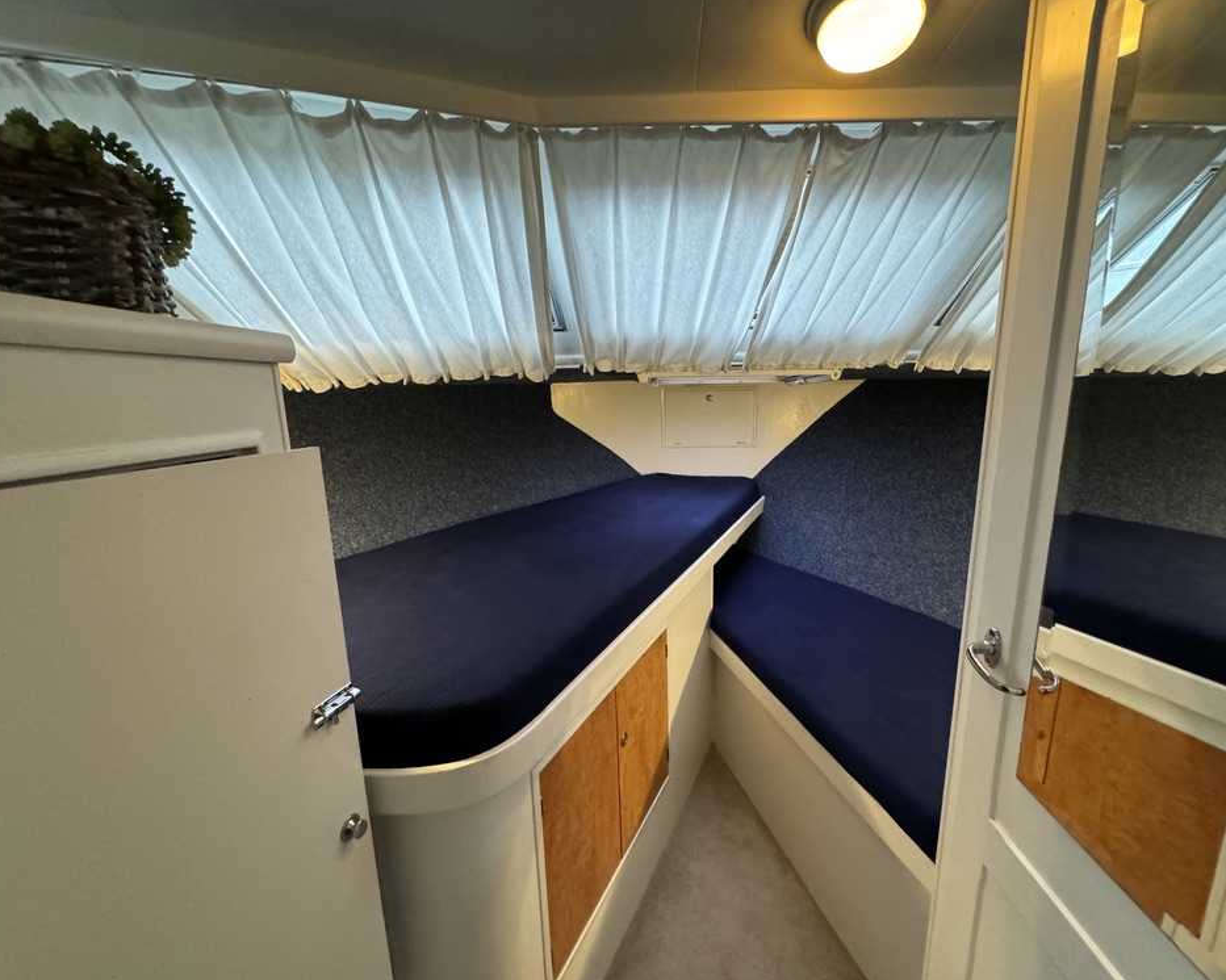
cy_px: 501
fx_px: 544
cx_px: 658
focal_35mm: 15
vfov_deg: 84.0
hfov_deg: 96.6
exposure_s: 1/60
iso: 1000
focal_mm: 2.22
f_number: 2.2
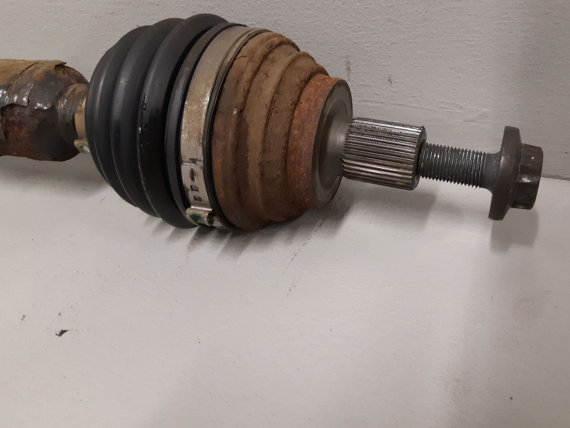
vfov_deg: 43.9
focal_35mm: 32
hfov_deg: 56.3
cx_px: 345
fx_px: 527
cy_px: 171
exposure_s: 1/50
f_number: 1.7
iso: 200
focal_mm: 3.93
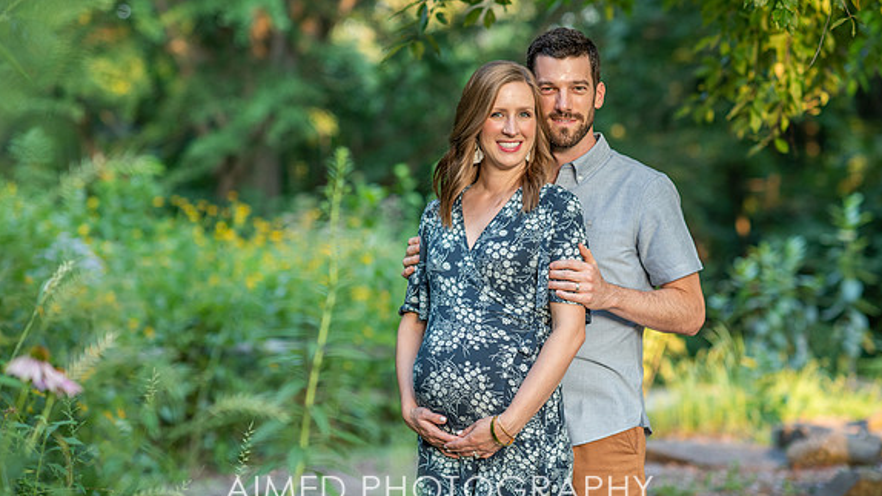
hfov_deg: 23.7
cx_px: 441
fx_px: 2105
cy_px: 222
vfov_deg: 13.4
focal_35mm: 90
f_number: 2.5
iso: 400
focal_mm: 85
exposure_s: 1/250
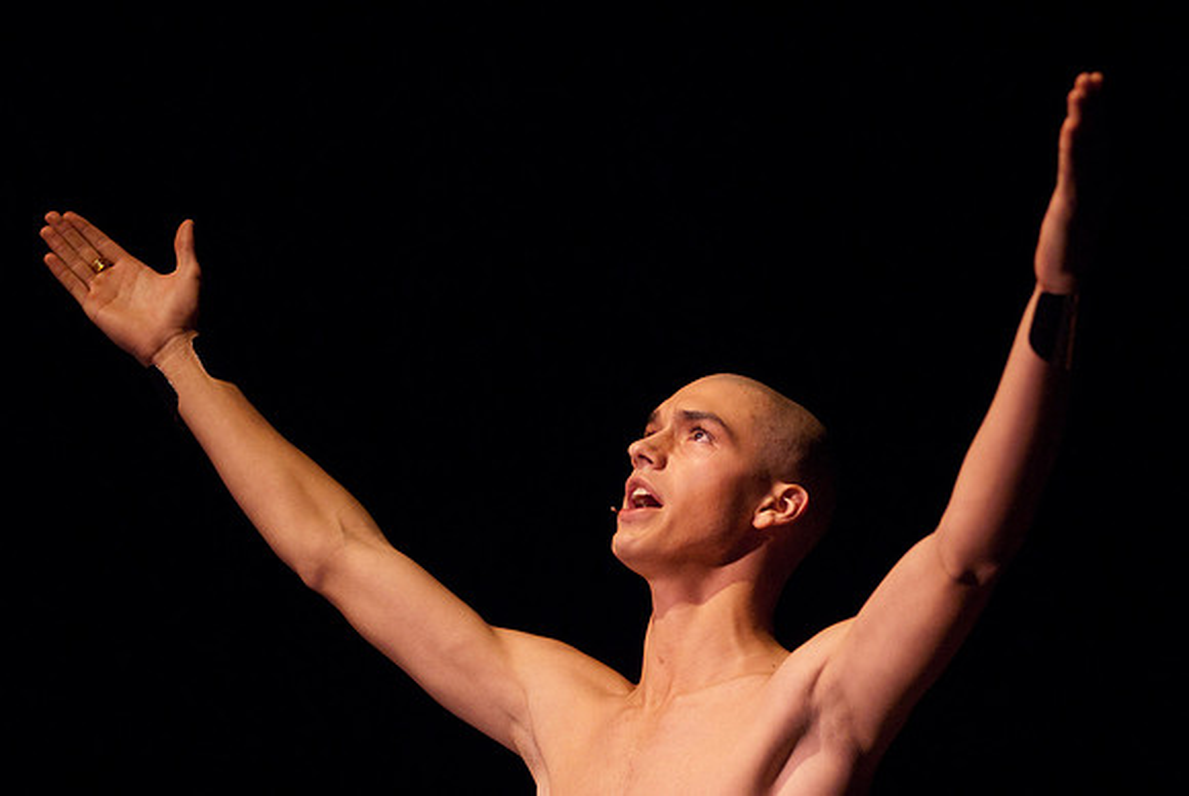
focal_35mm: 174
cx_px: 594
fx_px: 5752
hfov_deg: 11.8
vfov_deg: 7.9
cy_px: 398
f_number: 2.8
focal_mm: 116
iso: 1000
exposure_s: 1/50
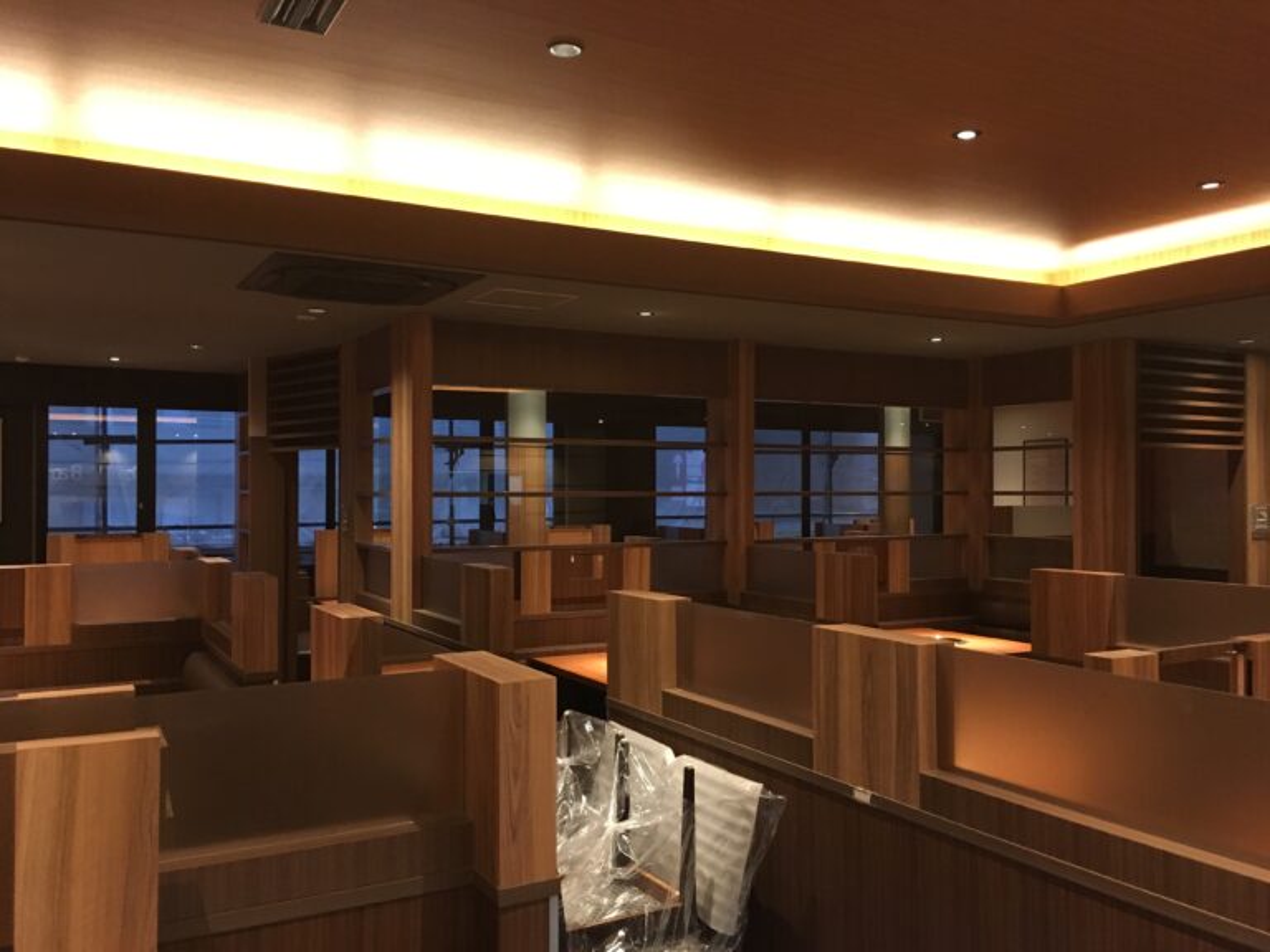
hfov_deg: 61.7
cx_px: 635
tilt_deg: +0.8
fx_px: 1064
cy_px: 476
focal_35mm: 29
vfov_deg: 48.2
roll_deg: -0.3
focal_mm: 4.15
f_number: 2.2
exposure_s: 1/20
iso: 200
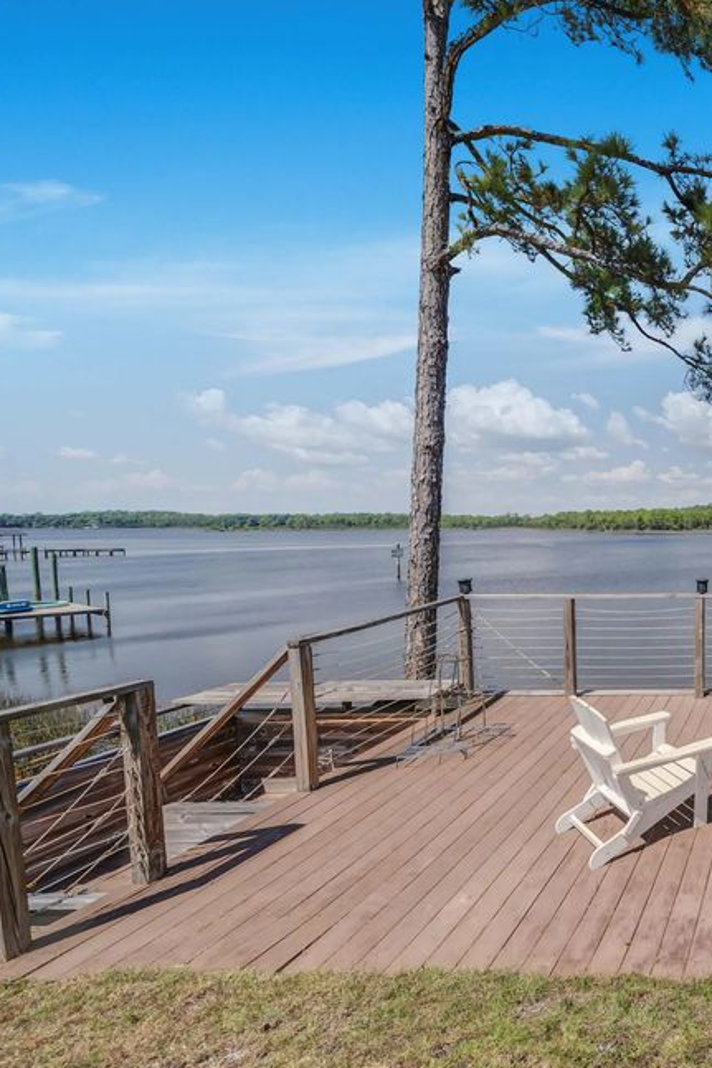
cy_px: 560
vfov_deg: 86.9
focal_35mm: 19
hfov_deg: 44.1
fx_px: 564
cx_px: 828
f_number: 5.6
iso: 100
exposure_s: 1/1000
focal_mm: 12
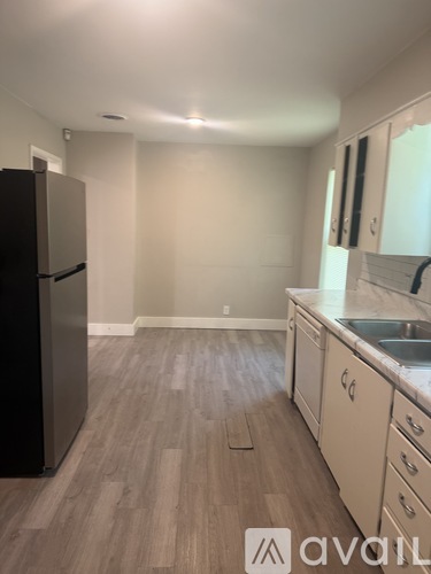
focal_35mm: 24
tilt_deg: -3.8
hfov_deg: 56.8
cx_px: 216
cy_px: 287
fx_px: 398
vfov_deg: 71.6
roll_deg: +0.6
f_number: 1.78
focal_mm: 6.76
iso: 125
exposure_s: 1/60
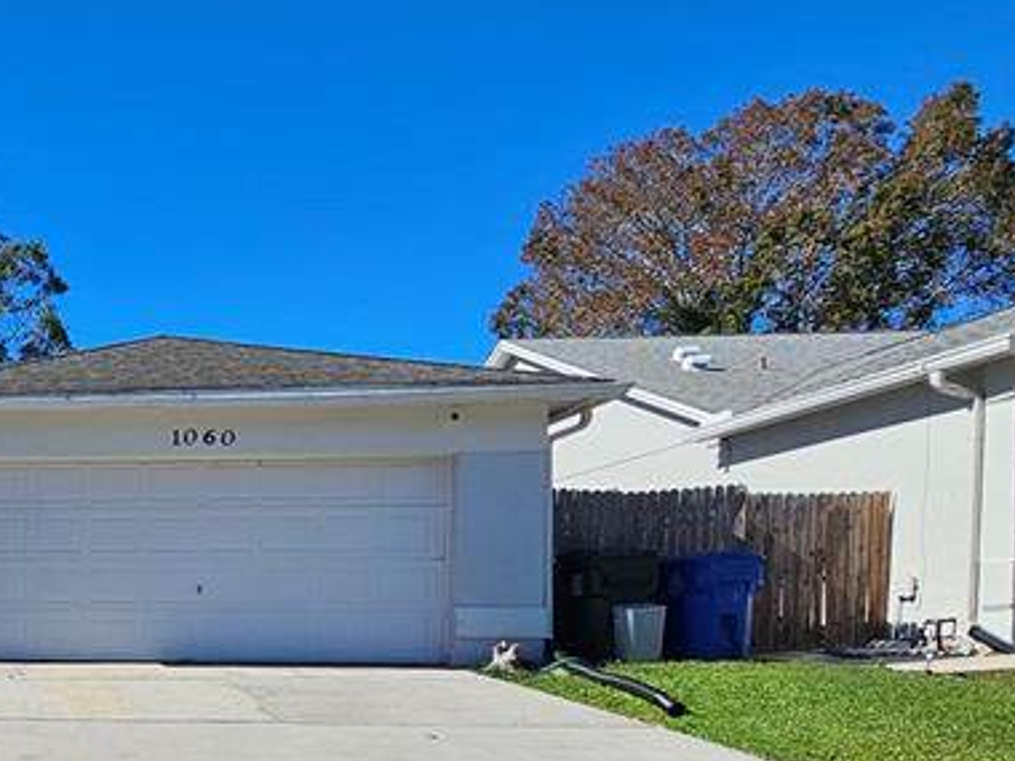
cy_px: 641
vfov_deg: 38.7
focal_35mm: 35
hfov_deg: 40.5
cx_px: -144
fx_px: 1026
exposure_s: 1/2969
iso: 50
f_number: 2.2
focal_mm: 2.2
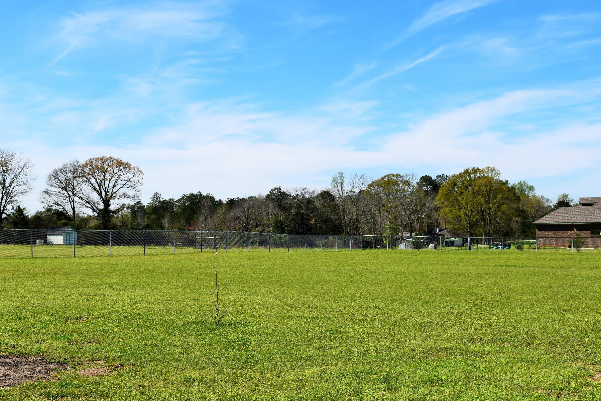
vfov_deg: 28.1
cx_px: 300
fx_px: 801
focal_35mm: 48
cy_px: 200
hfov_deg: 41.1
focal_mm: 32
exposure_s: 1/200
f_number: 11
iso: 100
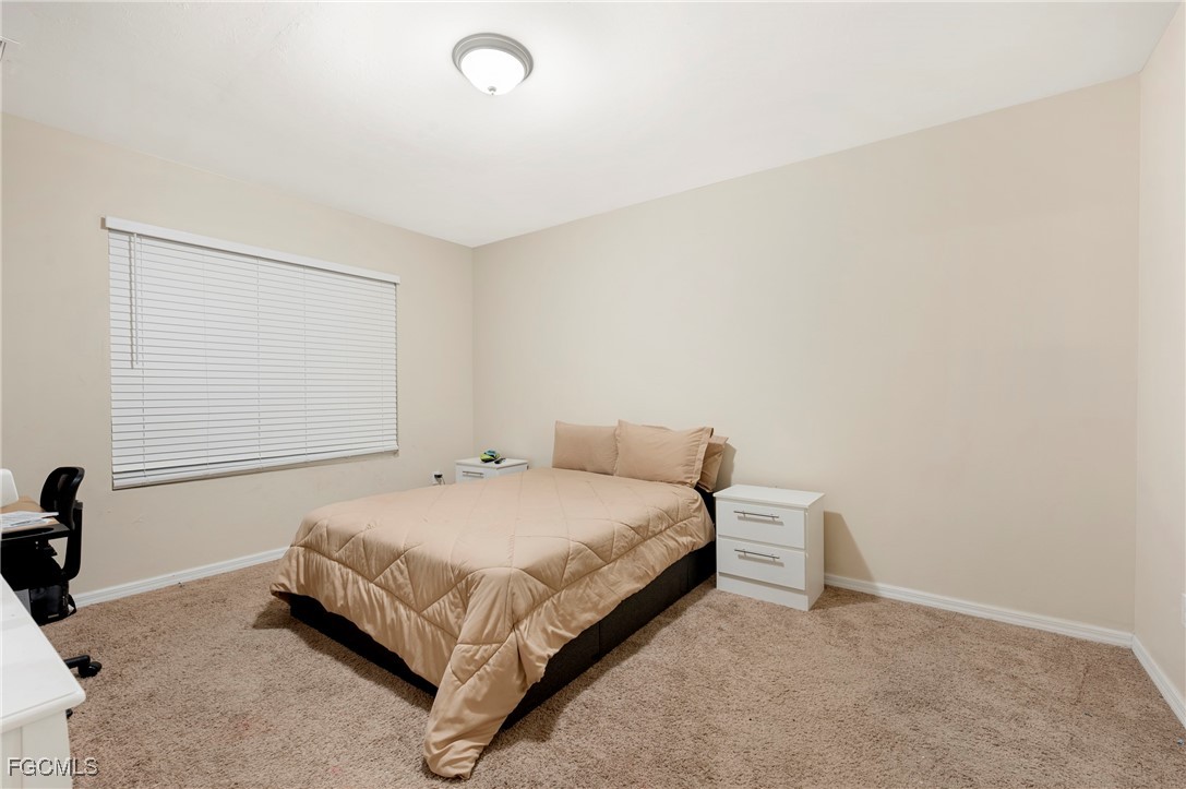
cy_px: 394
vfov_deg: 77.2
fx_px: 494
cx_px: 593
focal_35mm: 15
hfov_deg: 100.4
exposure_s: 2.5
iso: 100
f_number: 8
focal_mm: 15
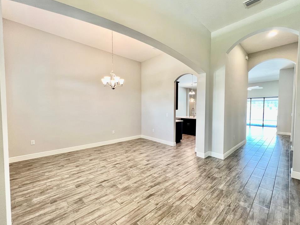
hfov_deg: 102.0
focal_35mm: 14
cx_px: 156
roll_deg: -0.1
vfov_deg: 85.6
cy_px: 115
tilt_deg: -2.8
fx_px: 121
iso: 250
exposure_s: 1/60
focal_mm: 1.57
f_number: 1.8
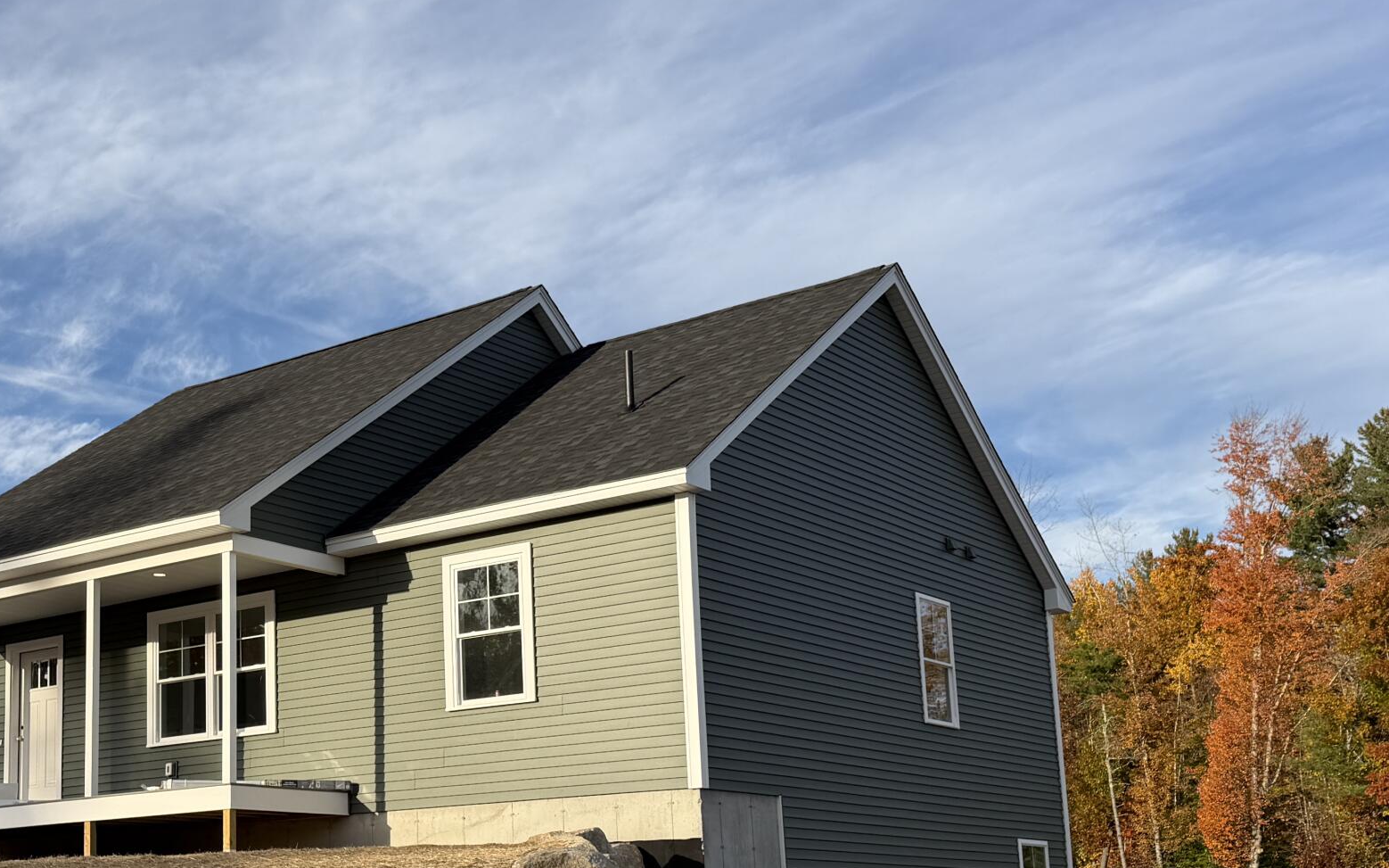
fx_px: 1854
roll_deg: +0.8
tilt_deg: +9.8
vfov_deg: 26.1
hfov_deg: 40.1
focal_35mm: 49
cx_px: 373
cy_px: 609
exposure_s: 1/3425
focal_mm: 6.76
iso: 80
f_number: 1.78
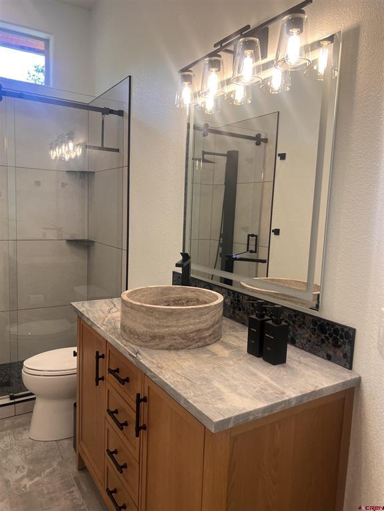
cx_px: 192
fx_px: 385
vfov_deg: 67.3
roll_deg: -1.6
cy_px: 256
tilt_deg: -6.6
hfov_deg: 53.1
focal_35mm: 26
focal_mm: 5.7
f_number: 1.5
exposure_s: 1/120
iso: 64
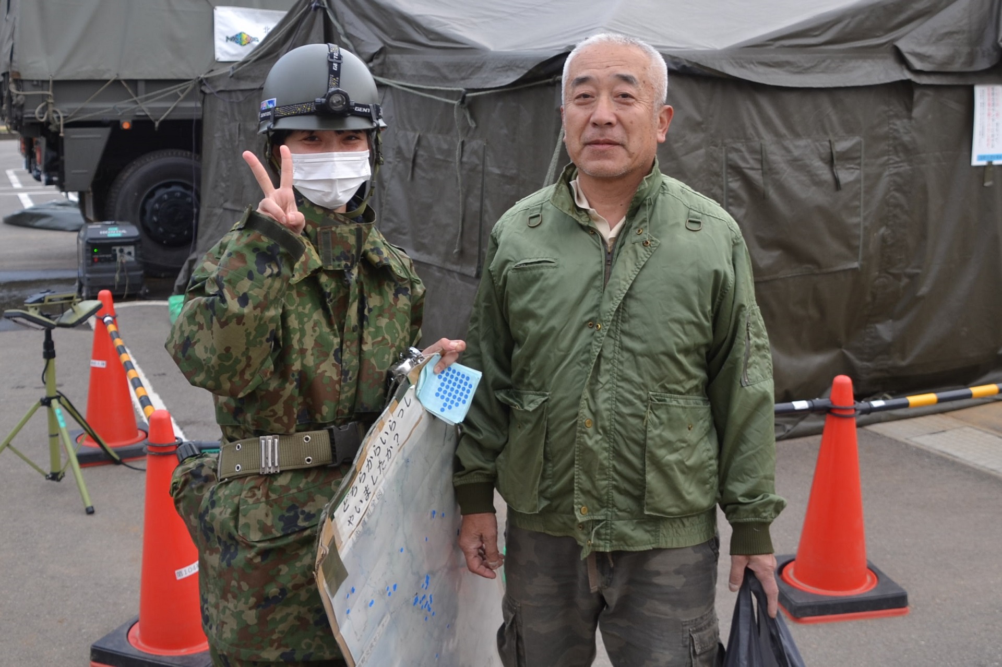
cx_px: 501
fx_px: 751
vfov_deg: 47.9
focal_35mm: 27
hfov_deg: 67.4
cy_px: 334
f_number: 4
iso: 100
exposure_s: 1/60
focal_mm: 18
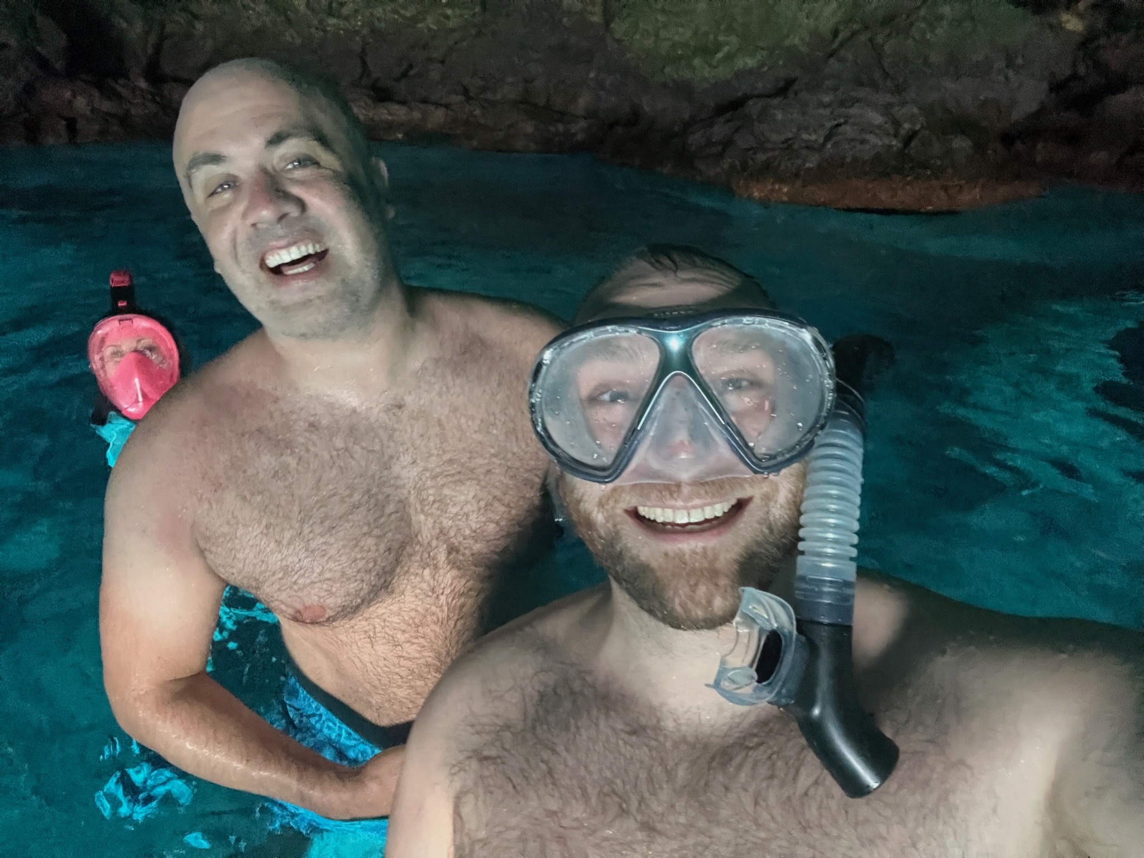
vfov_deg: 58.9
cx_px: 572
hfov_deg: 73.9
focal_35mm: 23
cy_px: 429
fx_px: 760
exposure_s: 1/33
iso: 1000
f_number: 2.2
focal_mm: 2.71
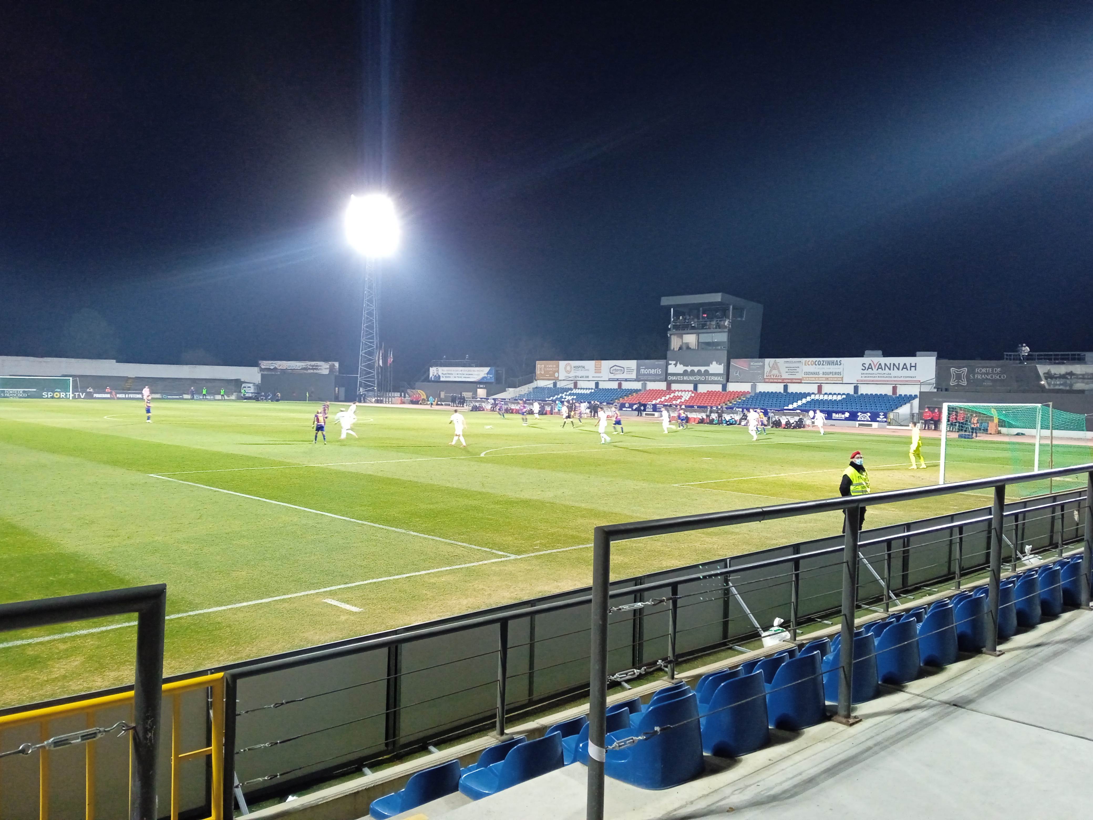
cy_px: 410
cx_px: 546
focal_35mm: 28
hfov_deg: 63.4
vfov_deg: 49.7
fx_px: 884
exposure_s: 1/25
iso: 380
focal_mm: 3.43
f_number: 2.2
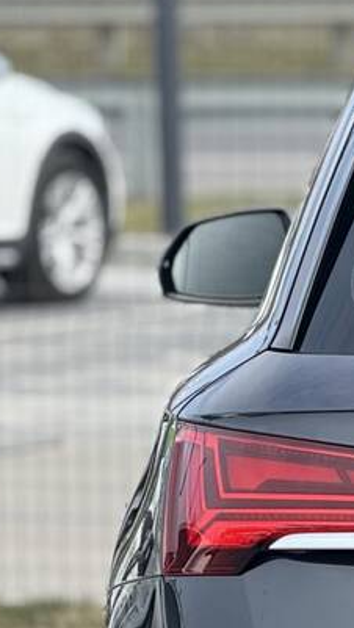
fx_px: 6515
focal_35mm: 391
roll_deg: +1.3
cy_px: 561
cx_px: 840
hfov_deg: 3.1
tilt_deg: -5.5
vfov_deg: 5.5
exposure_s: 1/563
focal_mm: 15.66
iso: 50
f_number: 2.8
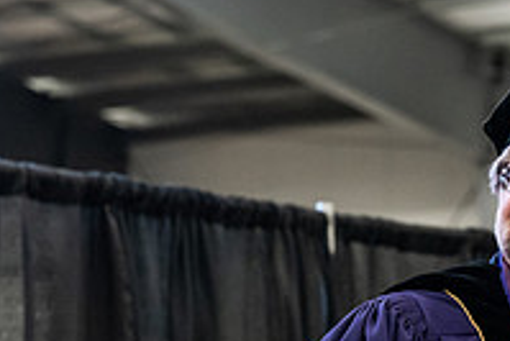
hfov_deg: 8.1
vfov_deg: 5.5
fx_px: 3558
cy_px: 442
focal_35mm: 251
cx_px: 615
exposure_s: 1/200
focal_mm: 86
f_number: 4.5
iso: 4000
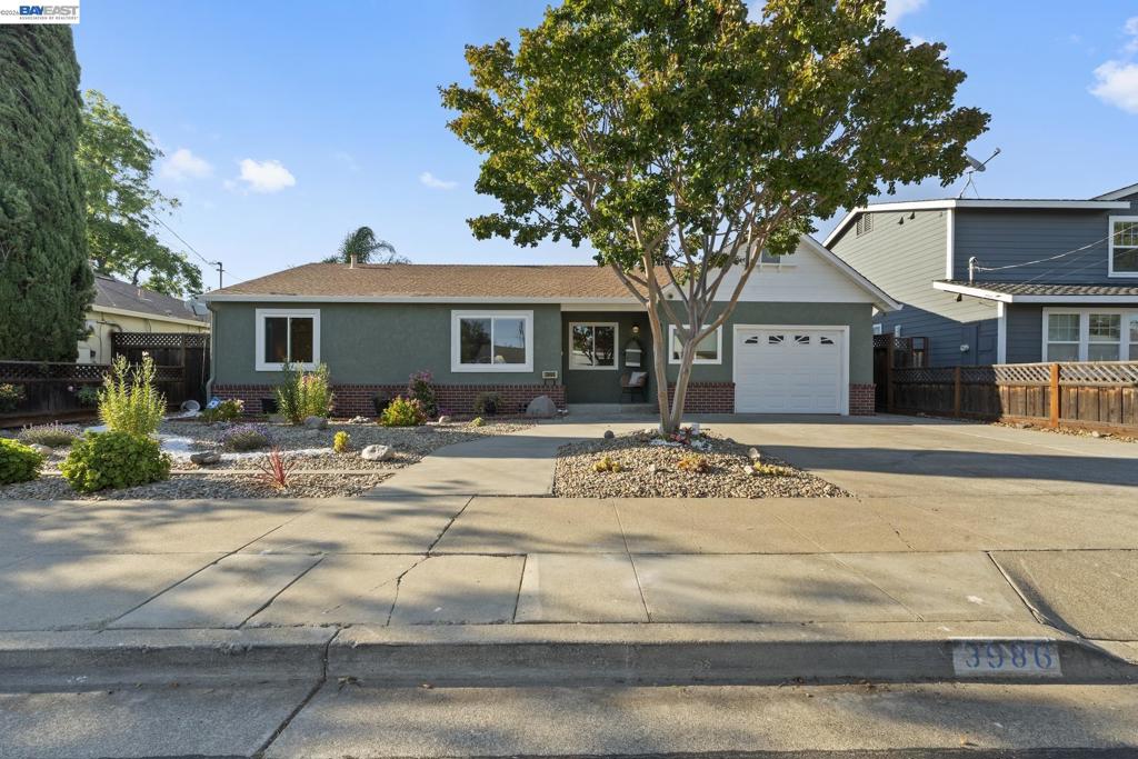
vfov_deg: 81.2
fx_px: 443
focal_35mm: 14
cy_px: 380
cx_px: 569
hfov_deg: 104.2
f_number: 14
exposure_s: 1/15
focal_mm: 14
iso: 160
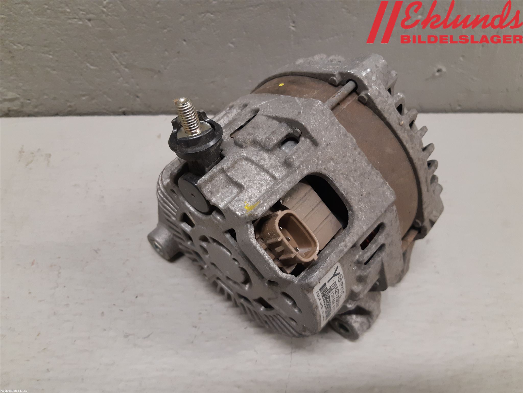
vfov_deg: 53.1
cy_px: 196
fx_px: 393
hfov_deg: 67.3
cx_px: 262
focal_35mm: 26
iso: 160
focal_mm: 3.93
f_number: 1.7
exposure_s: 1/50
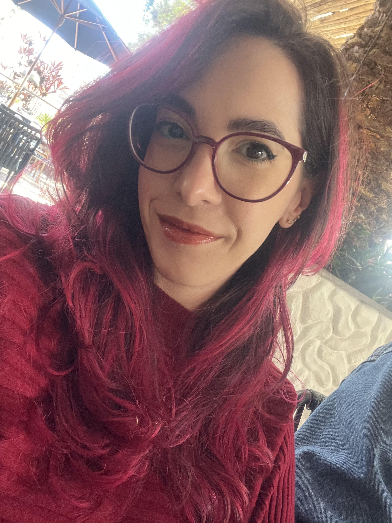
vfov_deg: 60.0
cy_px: 262
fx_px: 453
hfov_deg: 46.8
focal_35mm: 30
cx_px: 196
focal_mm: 2.71
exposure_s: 1/60
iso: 320
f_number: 2.2
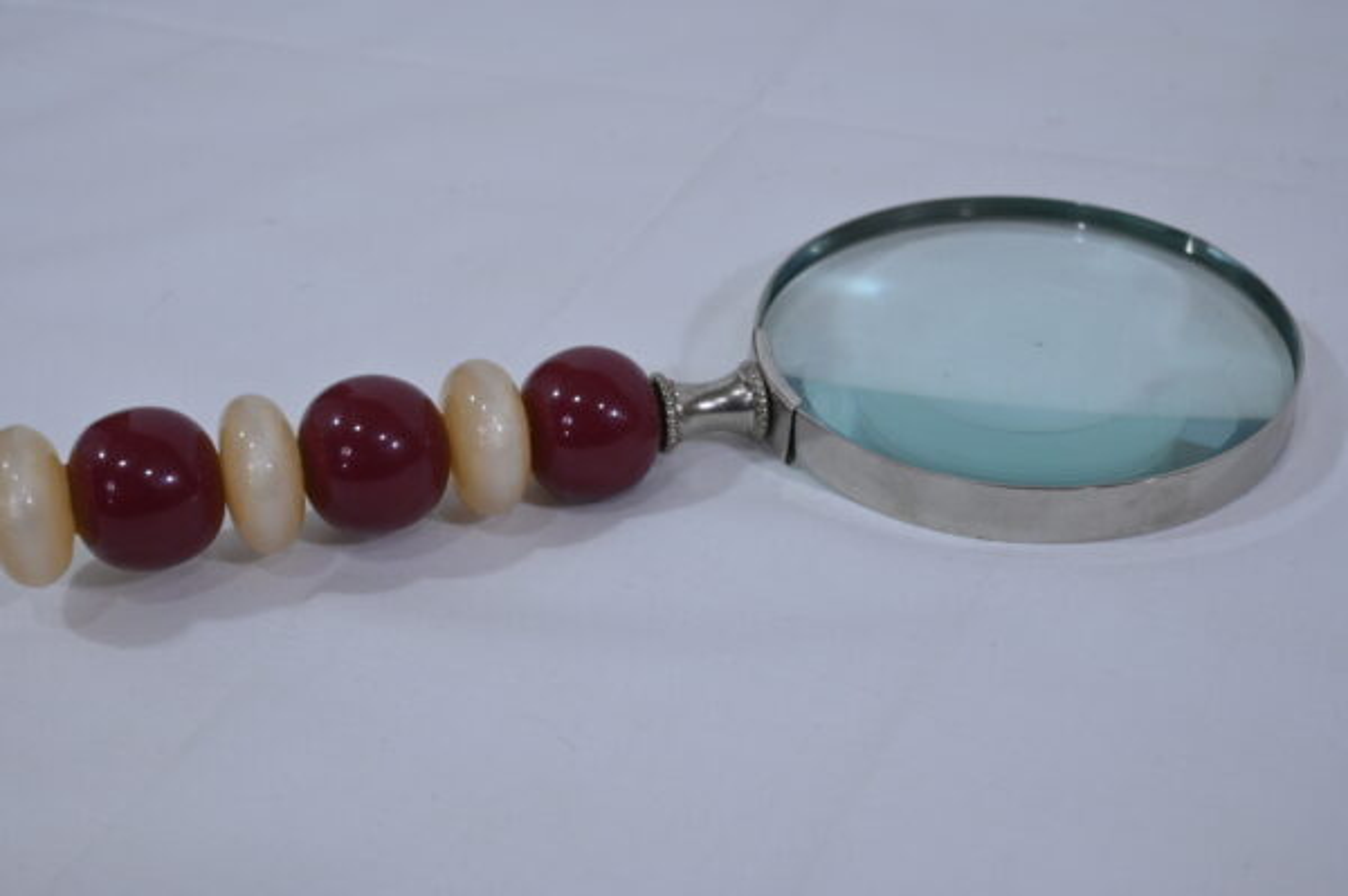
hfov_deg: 38.2
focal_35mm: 52
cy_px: 448
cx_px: 674
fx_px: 1945
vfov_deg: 25.9
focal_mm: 52
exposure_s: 1/125
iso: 640
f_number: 10
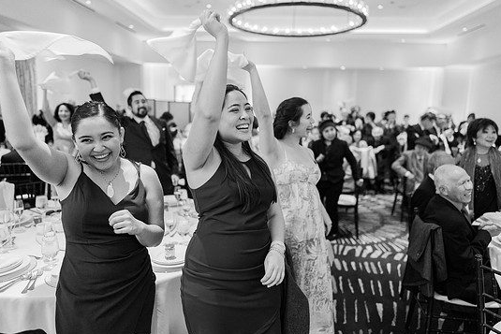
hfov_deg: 69.4
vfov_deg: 49.6
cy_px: 160
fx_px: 362
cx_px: 251
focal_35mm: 26
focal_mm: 24
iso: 4000
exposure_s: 1/250
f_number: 1.4
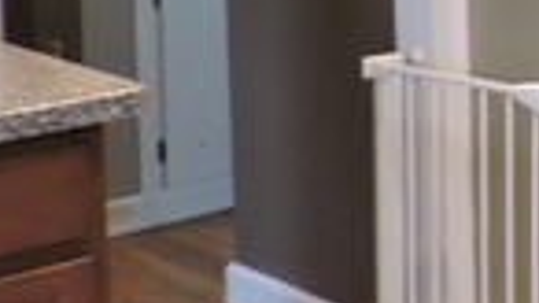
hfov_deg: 15.1
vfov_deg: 10.2
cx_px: 1085
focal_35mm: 115
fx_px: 1643
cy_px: -148
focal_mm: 4.3
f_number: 3
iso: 400
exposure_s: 1/13
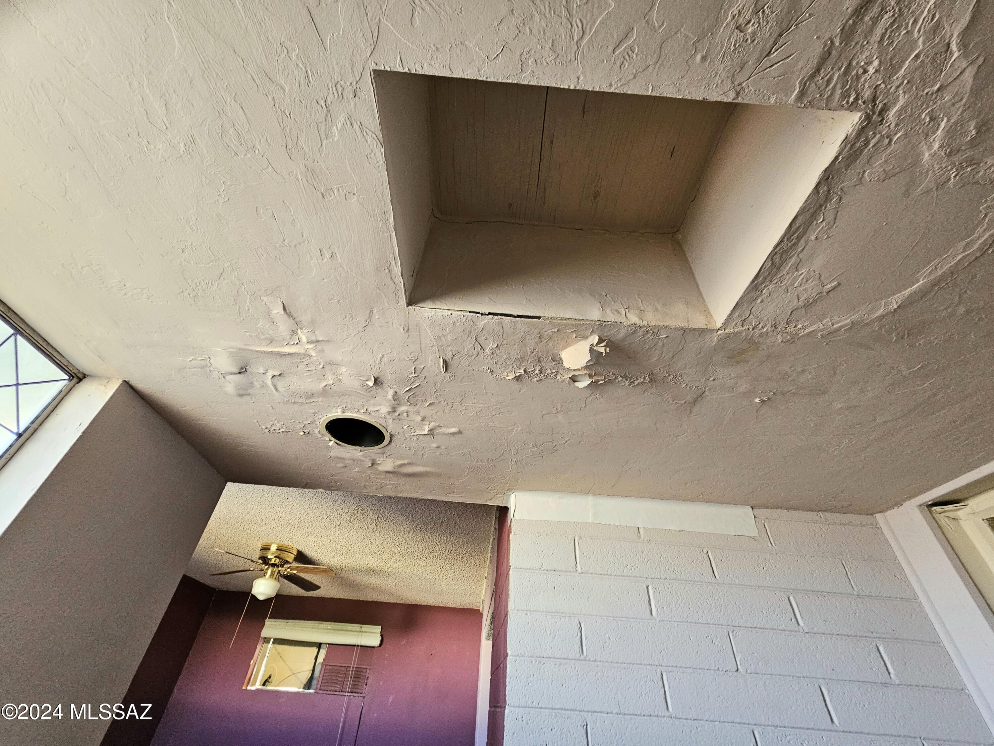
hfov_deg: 106.2
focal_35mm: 13
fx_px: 373
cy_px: 373
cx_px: 497
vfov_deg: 89.9
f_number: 2.2
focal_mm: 2.2
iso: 500
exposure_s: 1/77.5
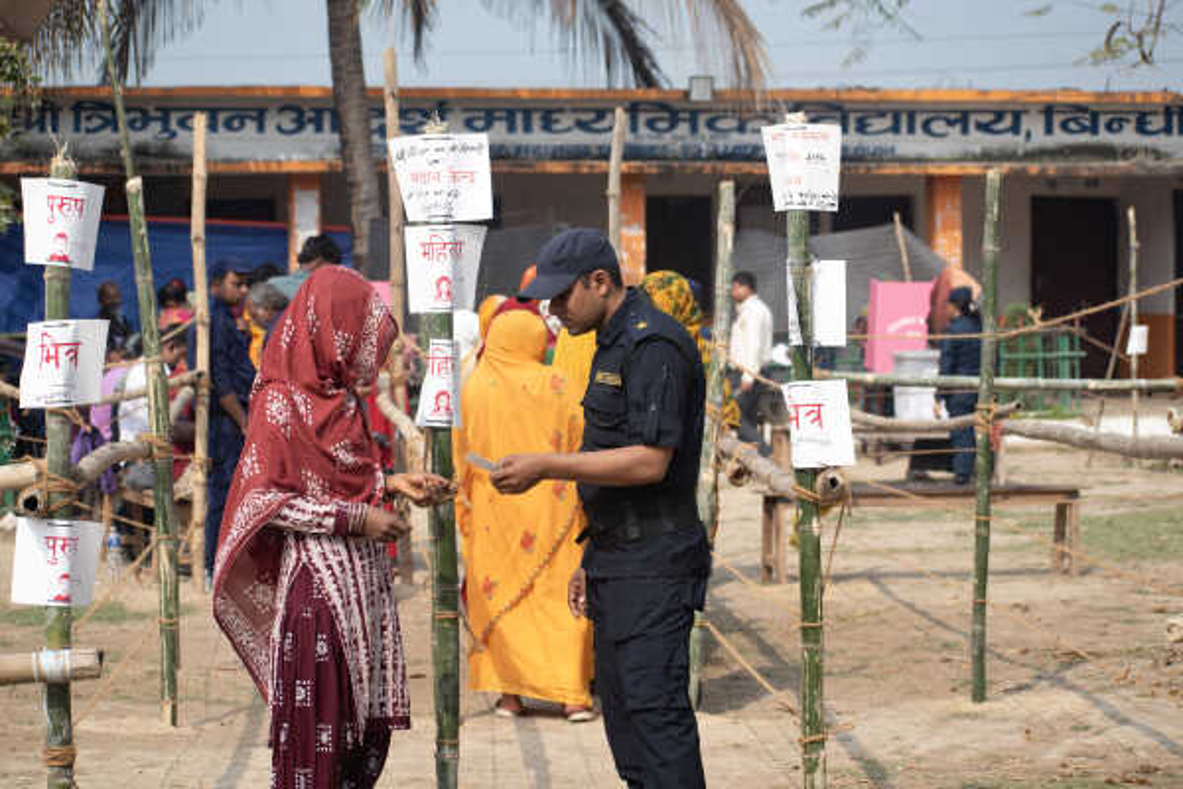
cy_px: 394
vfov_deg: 13.0
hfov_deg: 19.5
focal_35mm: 105
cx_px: 592
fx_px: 3450
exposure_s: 1/500
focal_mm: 70
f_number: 4.5
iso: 200
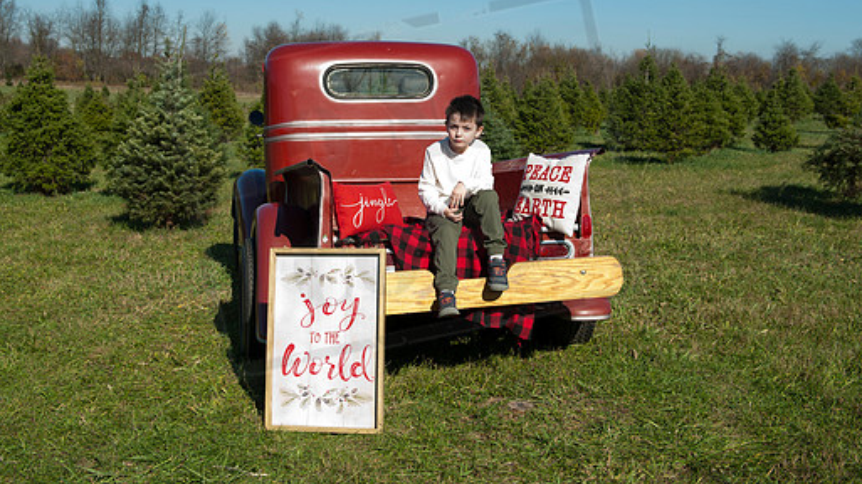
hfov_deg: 45.5
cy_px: 185
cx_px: 405
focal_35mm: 45
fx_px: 1028
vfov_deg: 26.4
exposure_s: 1/500
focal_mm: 38
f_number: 5.6
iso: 100
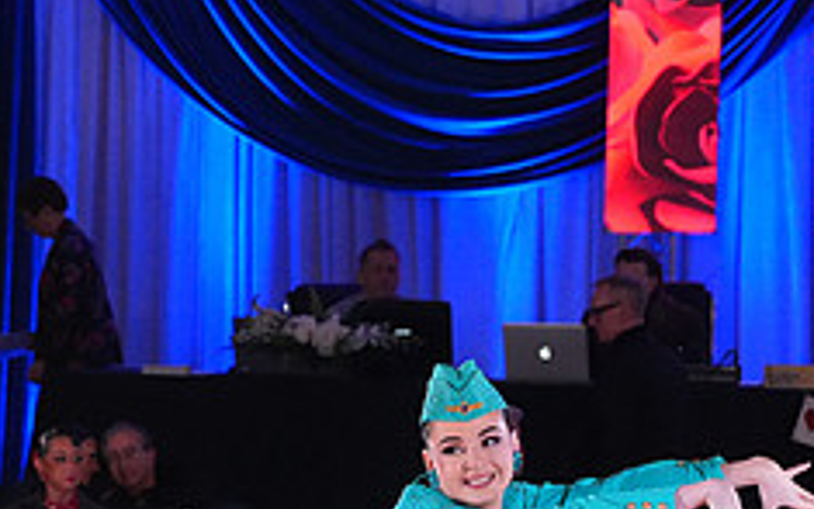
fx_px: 5081
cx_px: -14
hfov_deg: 9.1
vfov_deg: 5.7
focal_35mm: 229
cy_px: 656
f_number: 5.6
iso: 5000
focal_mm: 91
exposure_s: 1/320
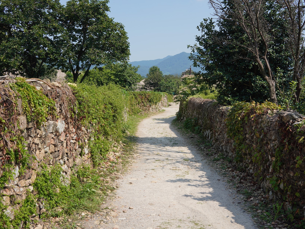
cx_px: 165
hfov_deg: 45.7
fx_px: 361
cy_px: 107
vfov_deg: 35.1
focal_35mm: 41
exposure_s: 1/100
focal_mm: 35
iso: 100
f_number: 13
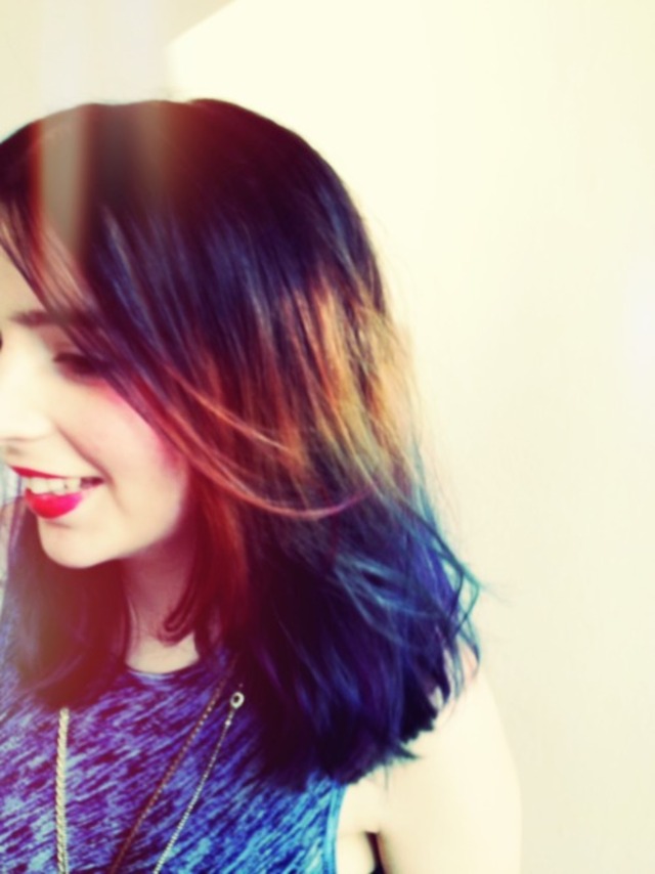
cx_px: 328
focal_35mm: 35
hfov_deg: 40.7
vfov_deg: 52.6
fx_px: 883
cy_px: 437
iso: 80
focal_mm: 4.28
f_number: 2.4
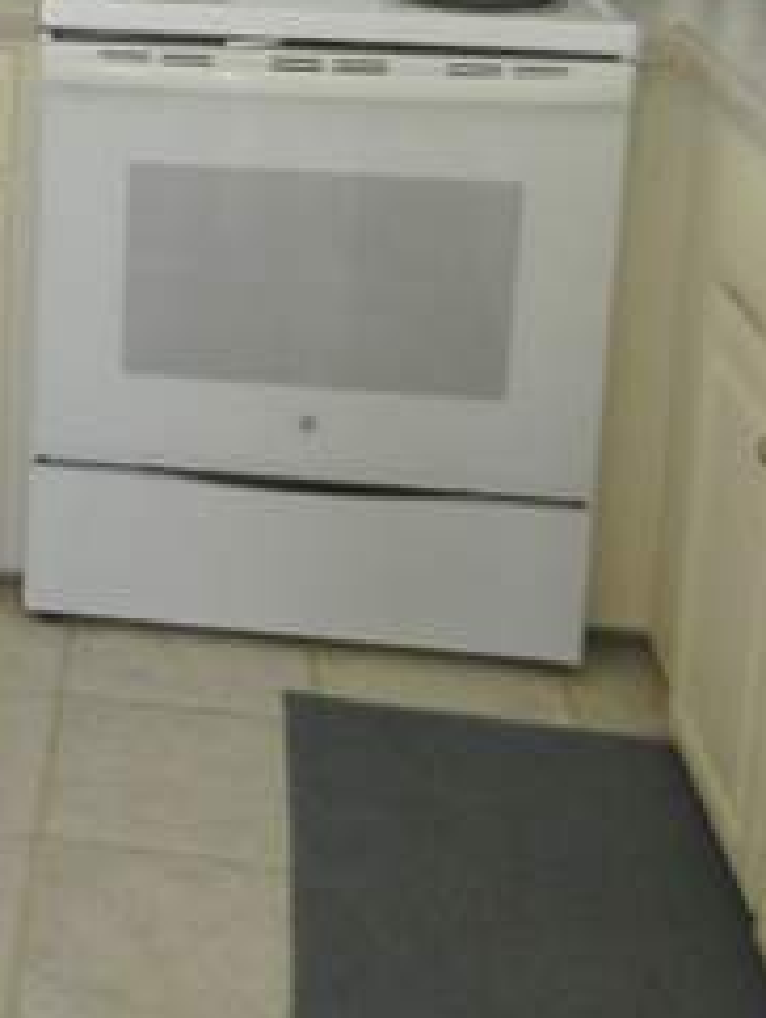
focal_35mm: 66
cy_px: 80
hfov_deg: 20.5
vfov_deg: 28.1
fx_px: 1944
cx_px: -206
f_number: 3.1
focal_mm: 4.5
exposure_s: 1/30
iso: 125
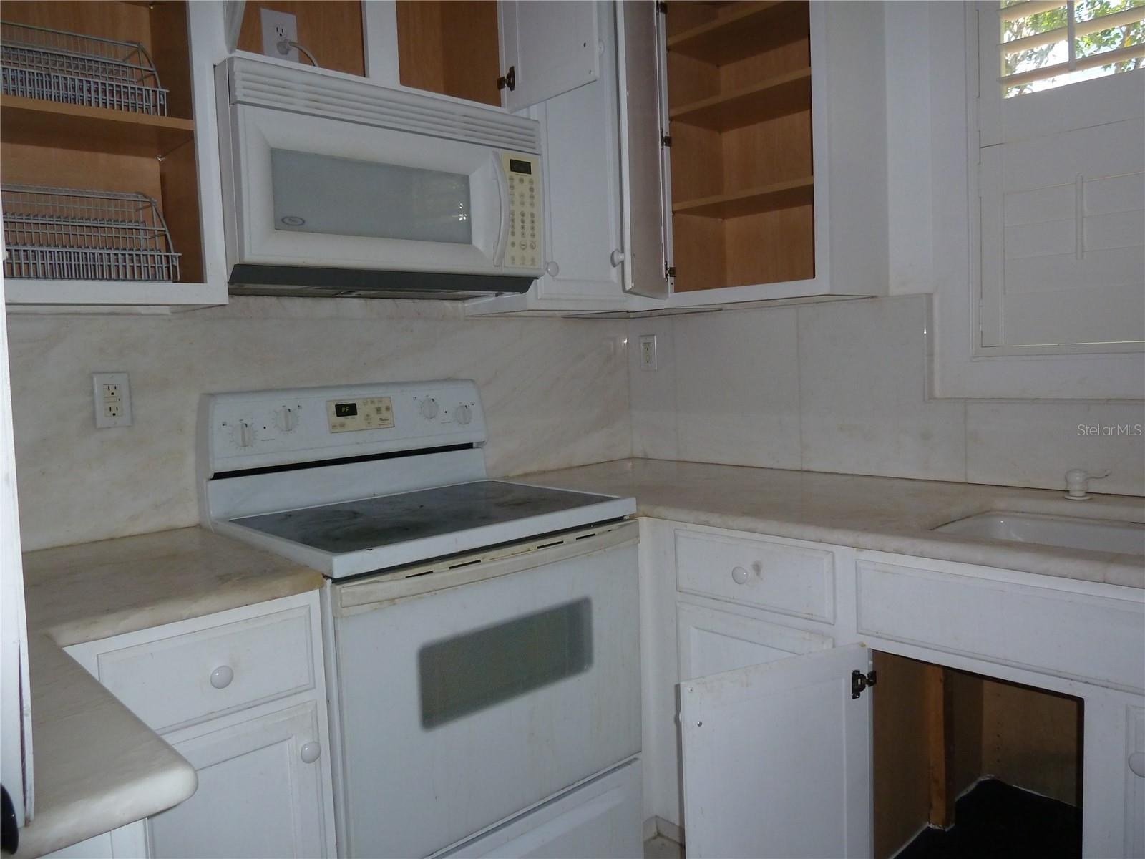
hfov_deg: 69.4
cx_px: 572
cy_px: 430
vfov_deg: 54.9
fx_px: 827
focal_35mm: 25
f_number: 3.3
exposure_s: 1/30
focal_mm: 4.1
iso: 160
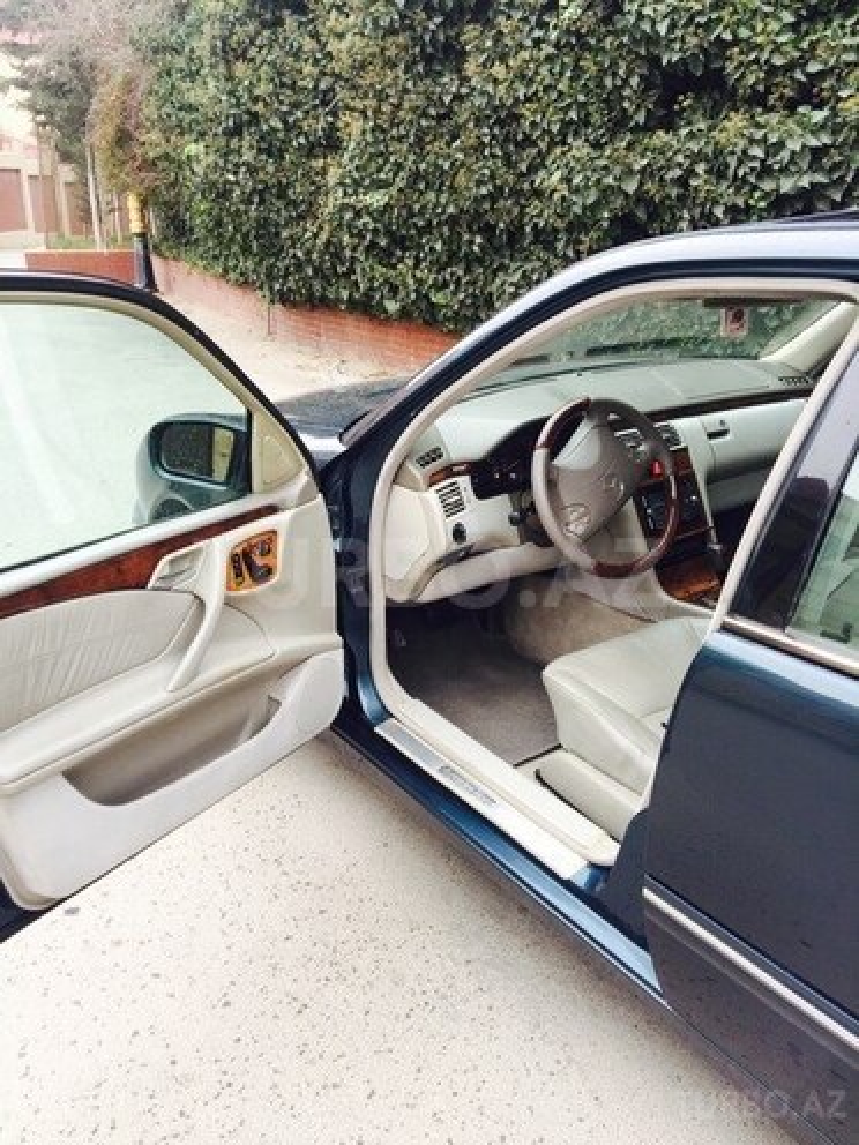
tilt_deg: -20.0
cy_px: 572
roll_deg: -0.9
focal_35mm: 29
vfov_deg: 61.7
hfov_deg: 48.2
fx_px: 960
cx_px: 430
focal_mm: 4.15
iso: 50
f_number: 2.2
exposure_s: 1/100
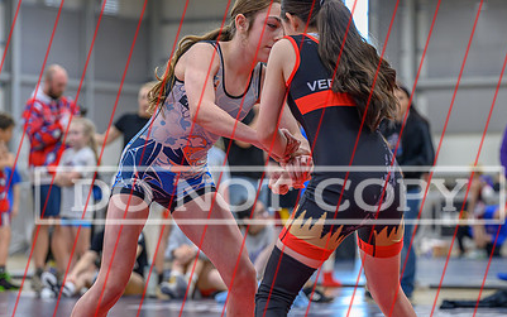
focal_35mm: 153
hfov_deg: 13.7
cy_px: 213
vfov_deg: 8.6
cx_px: 290
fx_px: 2115
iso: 800
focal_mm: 86
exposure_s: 1/400
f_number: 2.8
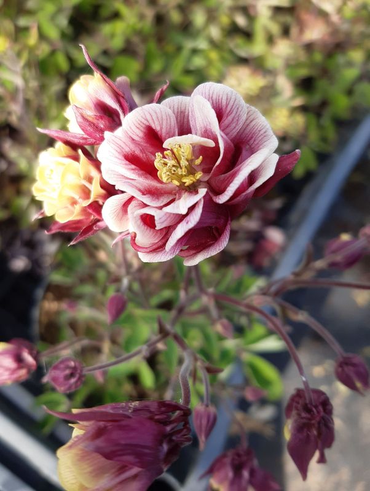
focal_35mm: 26
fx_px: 370
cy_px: 246
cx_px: 185
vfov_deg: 67.2
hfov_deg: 53.2
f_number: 1.7
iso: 40
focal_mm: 3.92
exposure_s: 1/344
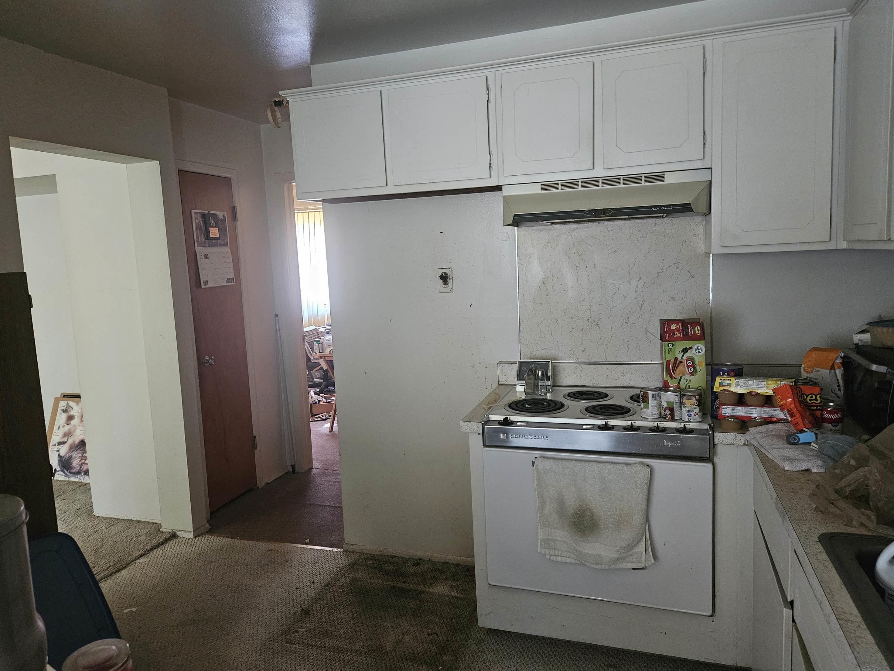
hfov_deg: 71.6
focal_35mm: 24
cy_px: 327
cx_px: 442
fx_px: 620
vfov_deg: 56.8
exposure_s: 1/40
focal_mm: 5.4
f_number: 1.8
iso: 640
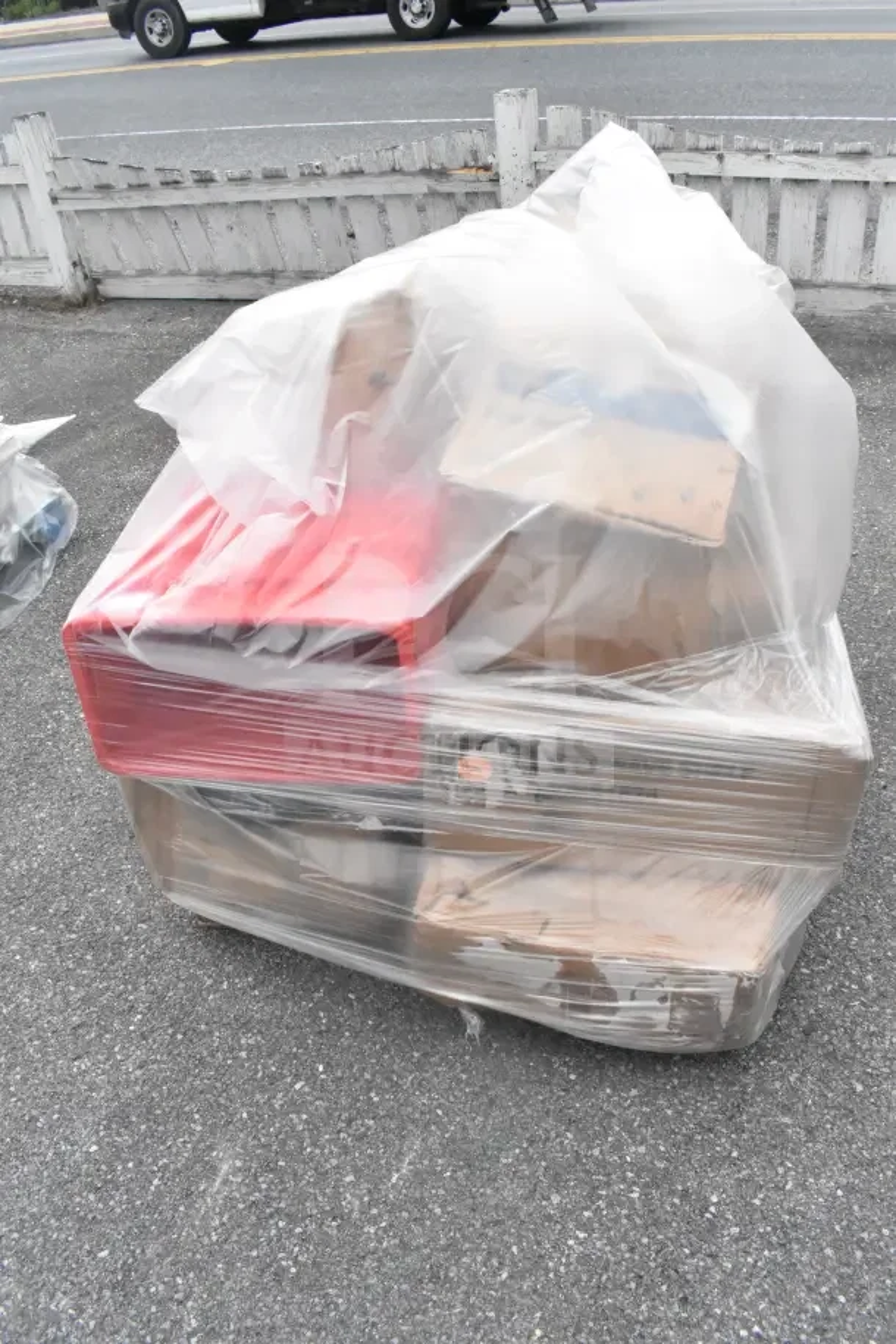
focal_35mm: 27
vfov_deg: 67.4
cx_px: 448
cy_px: 672
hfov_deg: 47.9
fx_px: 1008
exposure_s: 1/1600
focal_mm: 18
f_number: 16
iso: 6400
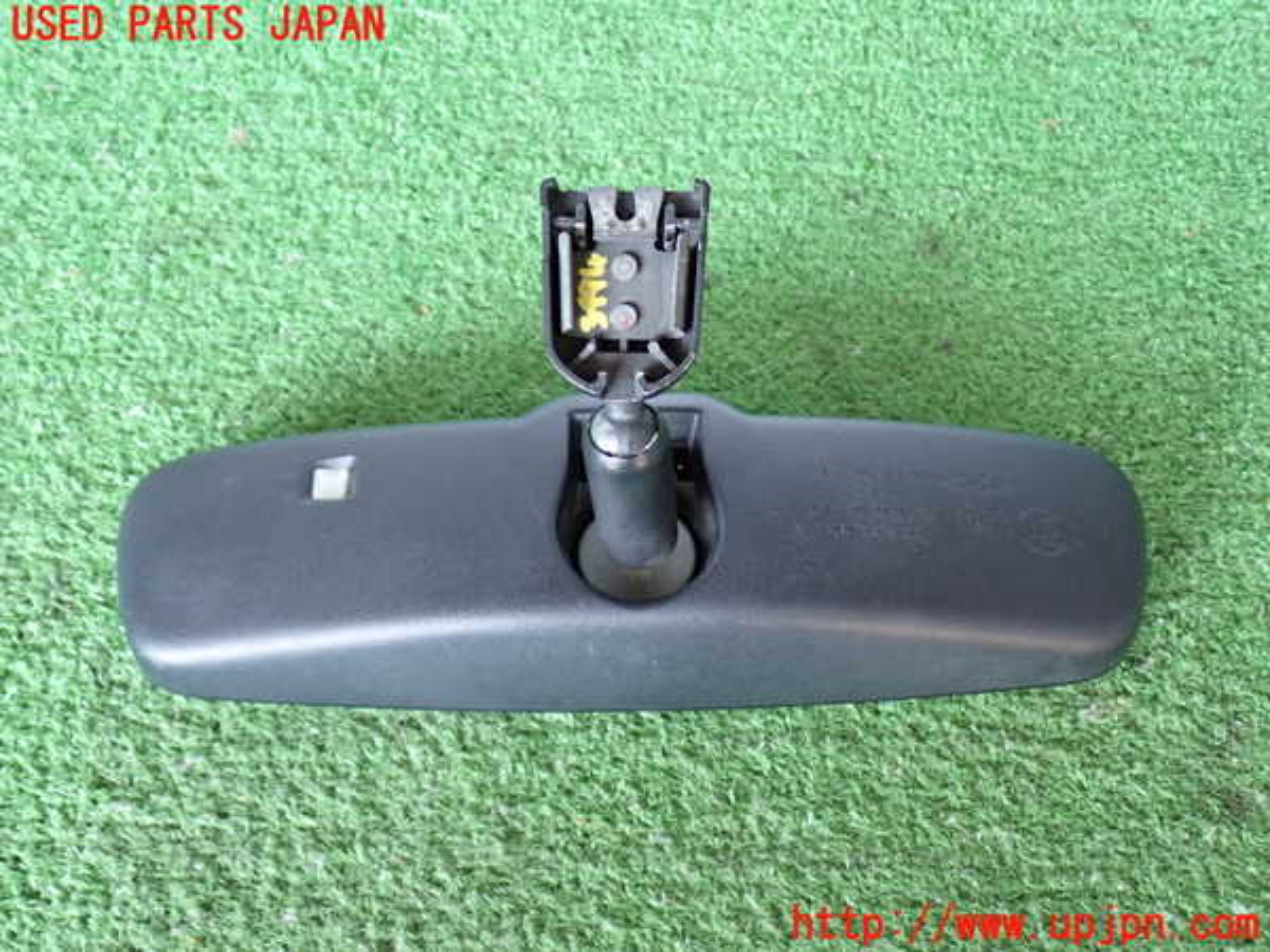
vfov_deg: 39.7
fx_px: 1321
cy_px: 476
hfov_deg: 51.4
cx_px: 635
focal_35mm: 36
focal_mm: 6.37
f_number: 2.5
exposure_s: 1/40
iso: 200
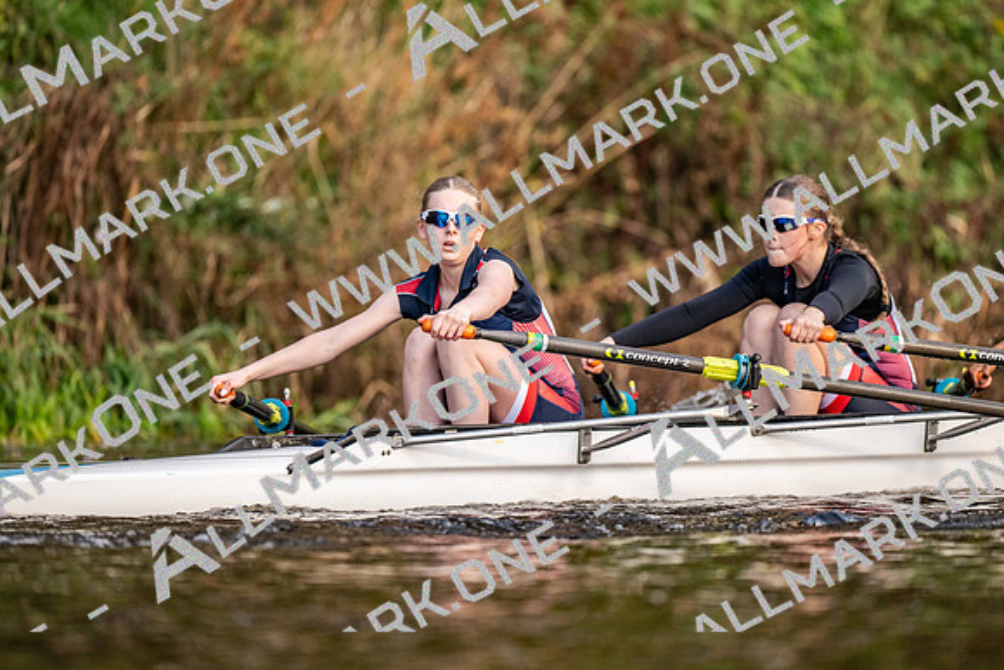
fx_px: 16736
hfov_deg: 3.4
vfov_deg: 2.3
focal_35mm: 600
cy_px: 335
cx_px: 502
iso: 1800
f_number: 4
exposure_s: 1/2500
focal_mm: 600
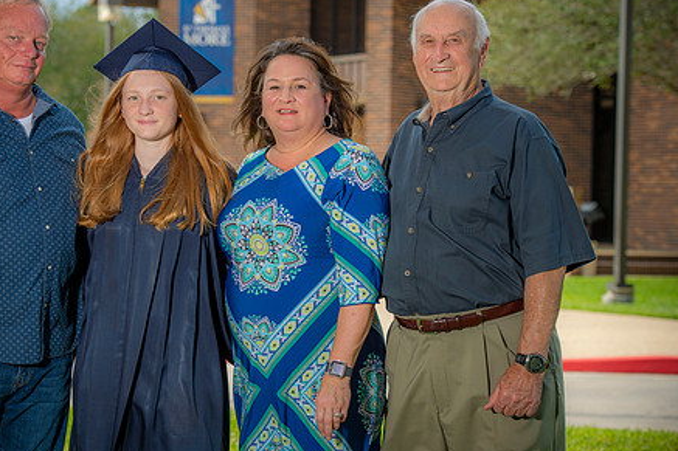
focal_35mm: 126
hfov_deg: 16.2
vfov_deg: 10.9
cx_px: 247
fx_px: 2372
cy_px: 226
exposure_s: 1/250
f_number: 5.6
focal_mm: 95
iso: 80
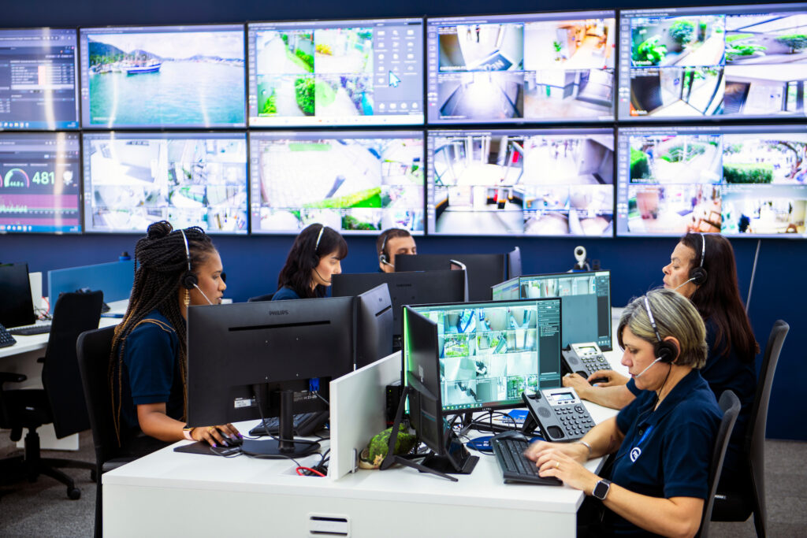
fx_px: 1345
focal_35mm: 60
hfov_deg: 33.4
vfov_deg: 22.6
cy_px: 269
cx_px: 404
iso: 64
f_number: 3.5
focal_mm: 60
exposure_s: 1/6
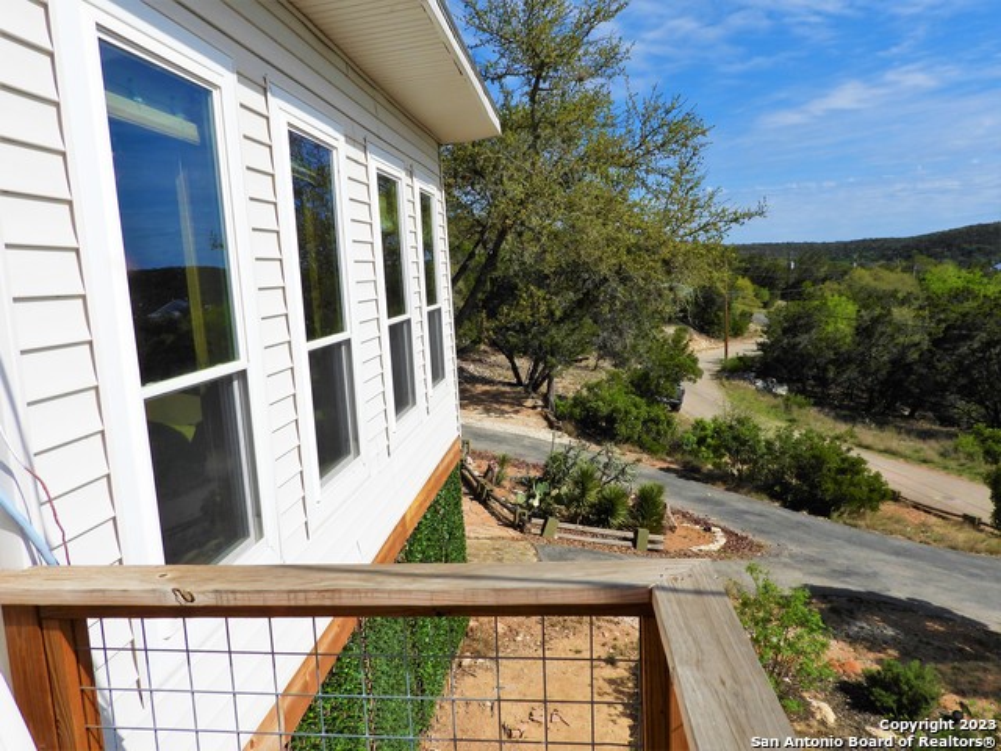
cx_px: 500
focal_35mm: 24
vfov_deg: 56.8
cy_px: 376
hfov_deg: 71.6
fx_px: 694
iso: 100
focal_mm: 4.3
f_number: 4
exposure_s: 1/2000
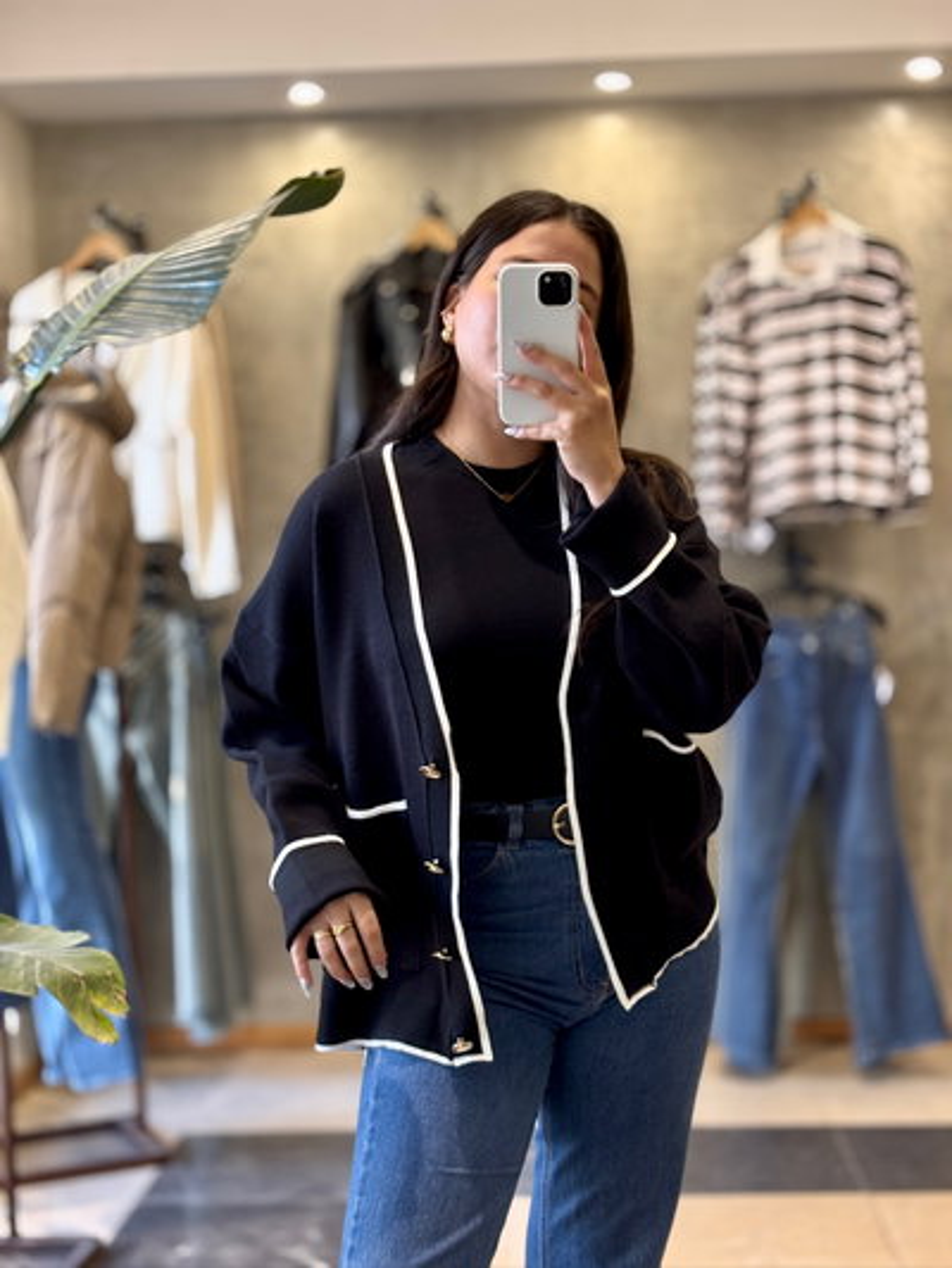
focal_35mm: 52
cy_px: 634
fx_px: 1906
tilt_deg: -19.3
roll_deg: +1.0
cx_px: 476
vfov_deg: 36.8
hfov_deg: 28.0
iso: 64
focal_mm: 5.96
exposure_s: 1/50
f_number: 1.6
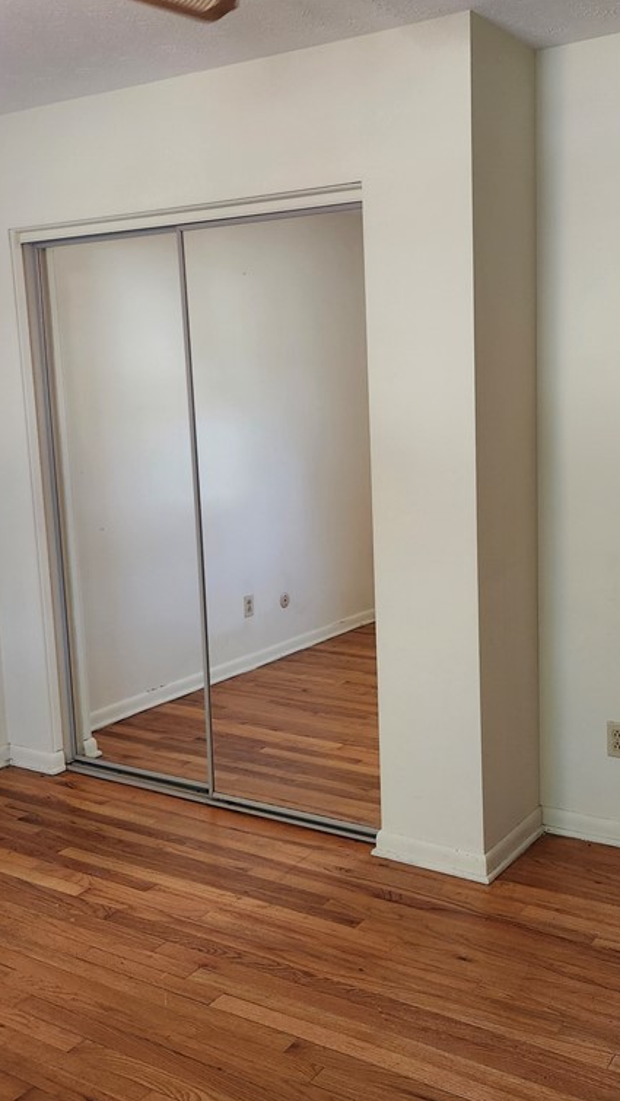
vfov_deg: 58.0
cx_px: 406
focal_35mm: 34
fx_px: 993
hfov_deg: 34.4
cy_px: 556
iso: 800
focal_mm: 5.54
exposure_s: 1/120
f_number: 1.8
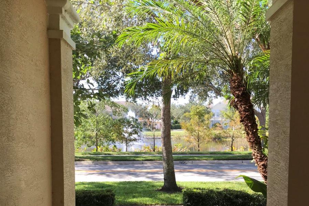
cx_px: 155
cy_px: 151
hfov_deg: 49.6
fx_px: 335
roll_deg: -0.2
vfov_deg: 33.6
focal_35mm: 39
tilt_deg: -3.3
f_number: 1.8
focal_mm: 3.99
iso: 20
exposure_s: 1/570
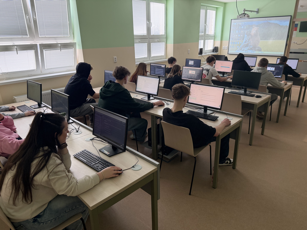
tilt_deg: -20.2
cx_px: 154
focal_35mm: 24
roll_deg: +1.2
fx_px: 213
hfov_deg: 71.6
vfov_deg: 56.8
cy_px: 115
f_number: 1.78
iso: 200
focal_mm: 6.76
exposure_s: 1/120
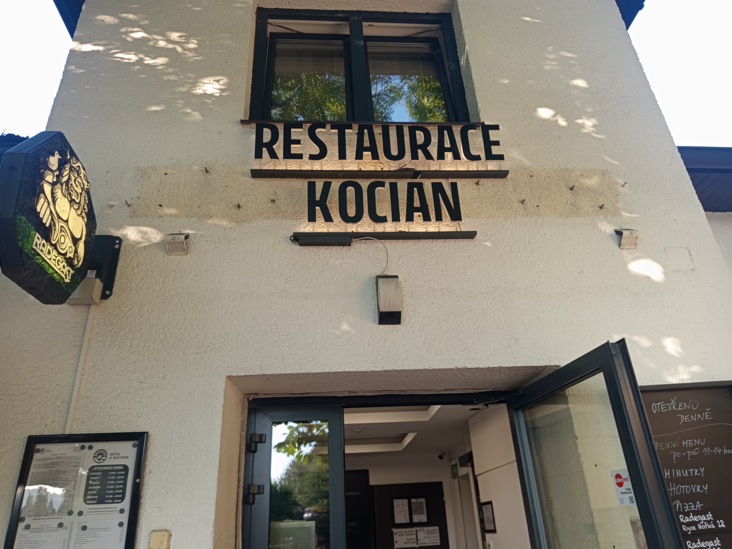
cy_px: 274
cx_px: 366
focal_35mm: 24
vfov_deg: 56.8
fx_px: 508
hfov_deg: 71.6
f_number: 1.7
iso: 99
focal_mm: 5.24
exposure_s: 1/100
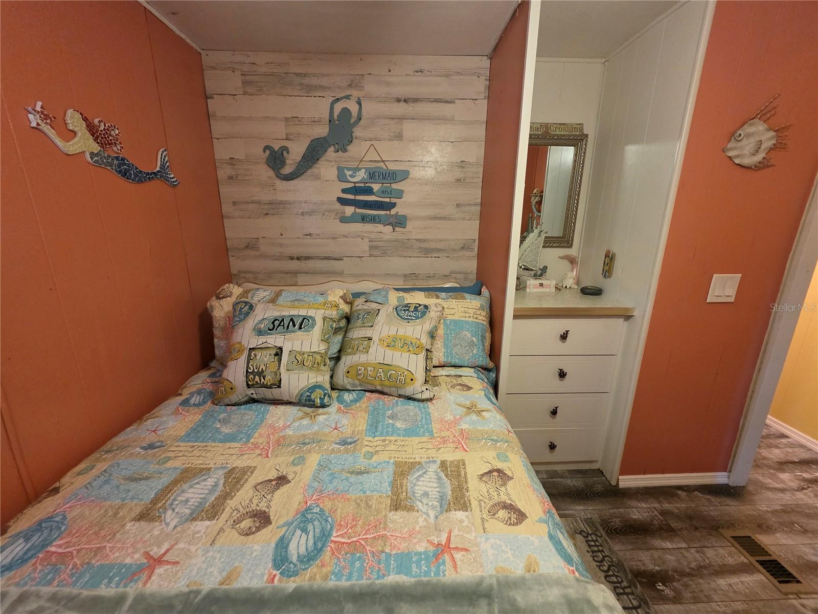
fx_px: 307
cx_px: 409
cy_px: 307
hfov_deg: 106.2
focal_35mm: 13
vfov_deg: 89.9
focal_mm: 2.2
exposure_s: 1/60
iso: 640
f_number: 1.9
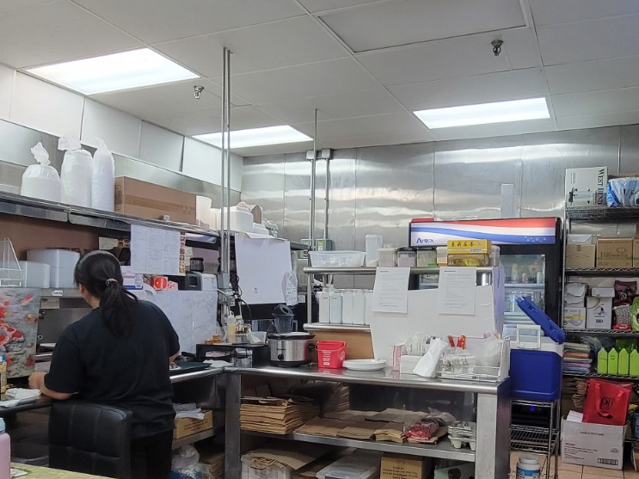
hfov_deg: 62.8
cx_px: 390
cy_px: 312
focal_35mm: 28
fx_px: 517
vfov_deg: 49.0
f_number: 2.2
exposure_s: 1/60
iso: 250
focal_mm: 2.2
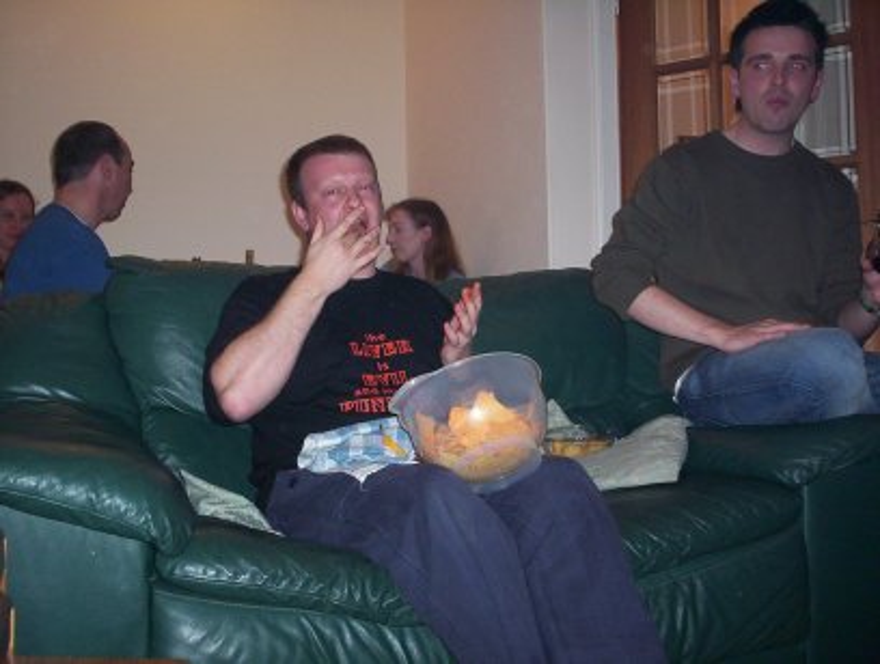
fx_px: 968
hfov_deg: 48.9
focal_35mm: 38
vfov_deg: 37.9
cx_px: 440
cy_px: 332
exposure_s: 1/60
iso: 140
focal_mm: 4.99
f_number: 4.5
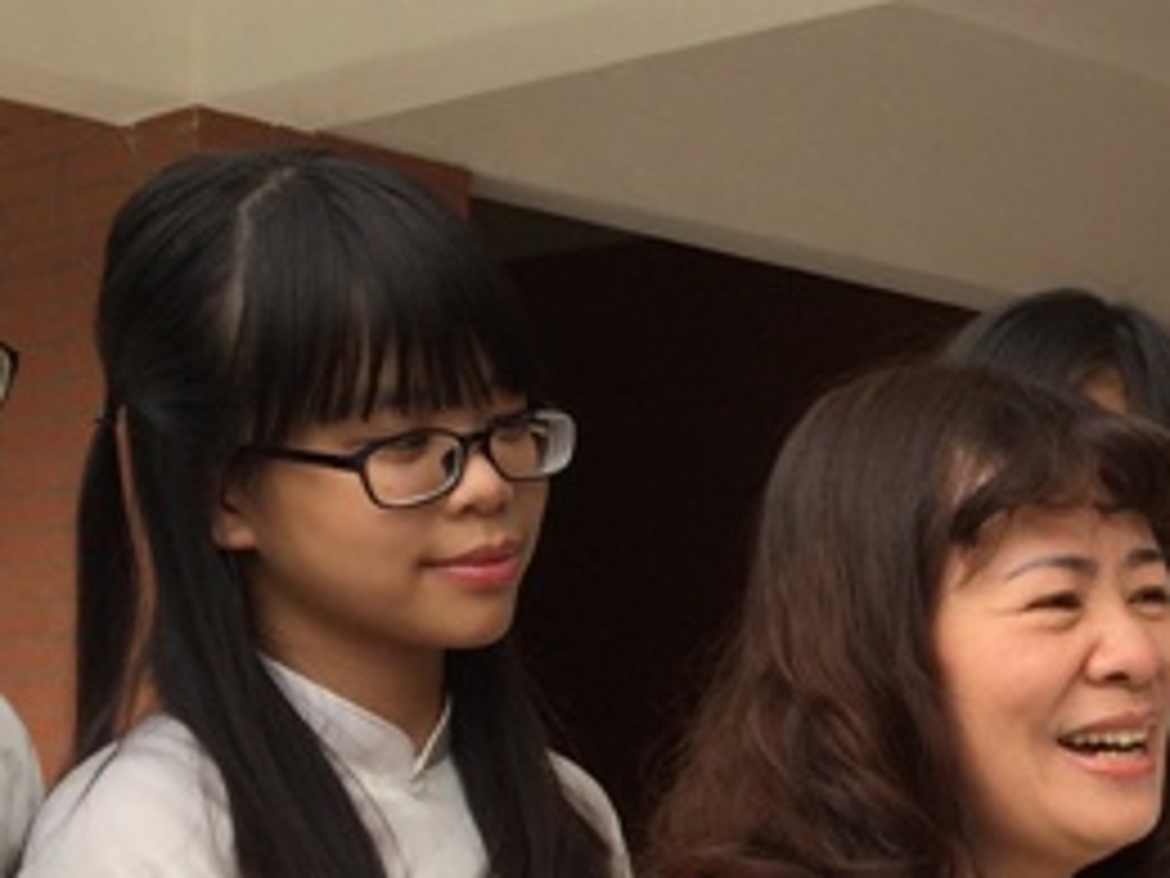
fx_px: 2603
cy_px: 1063
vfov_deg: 18.1
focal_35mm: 77
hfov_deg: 24.4
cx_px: 1109
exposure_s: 1/1414
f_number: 2.2
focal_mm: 4.12
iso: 32
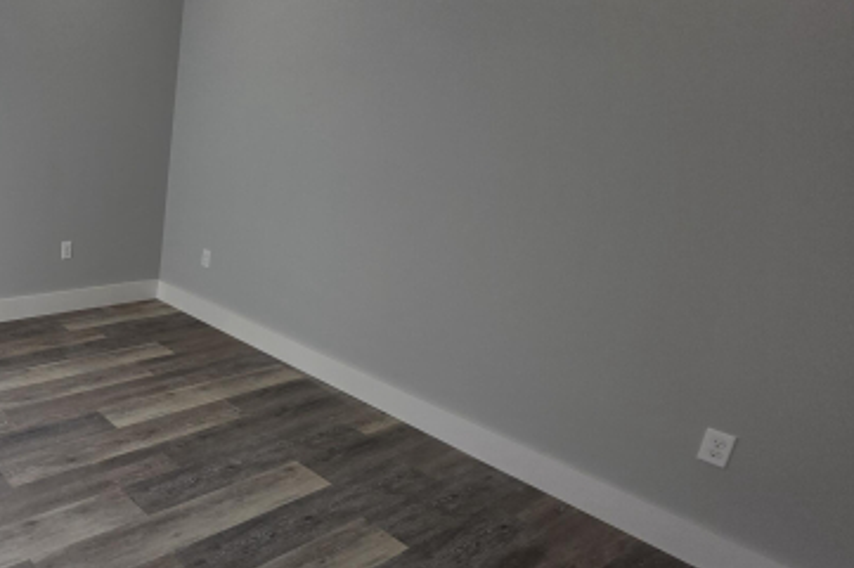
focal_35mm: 25
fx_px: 593
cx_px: 84
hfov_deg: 60.5
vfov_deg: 51.2
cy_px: 267
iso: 40
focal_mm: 2.2
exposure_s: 1/250
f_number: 1.9
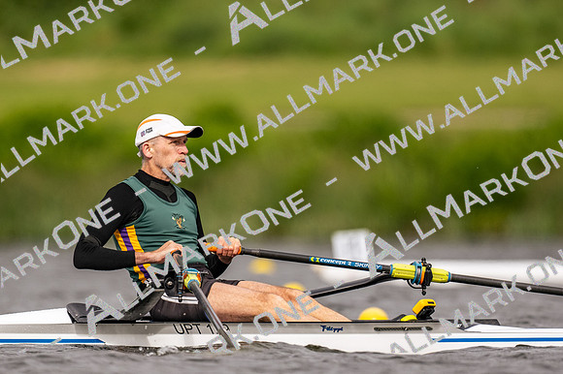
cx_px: 282
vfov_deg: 1.5
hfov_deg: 2.3
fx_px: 14066
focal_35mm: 900
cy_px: 187
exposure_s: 1/2500
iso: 400
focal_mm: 600
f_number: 4
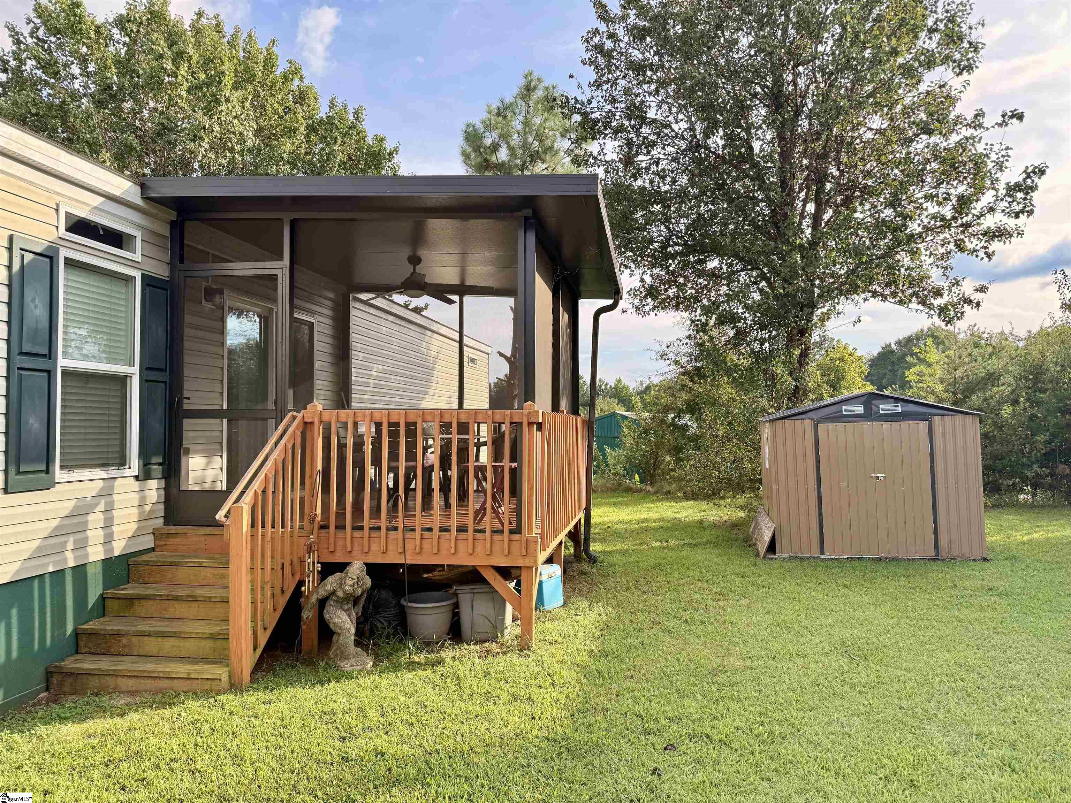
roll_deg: +0.0
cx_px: 536
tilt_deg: +2.0
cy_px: 402
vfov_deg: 56.8
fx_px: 743
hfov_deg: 71.6
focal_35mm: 24
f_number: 1.78
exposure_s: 1/967
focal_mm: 6.76
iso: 80
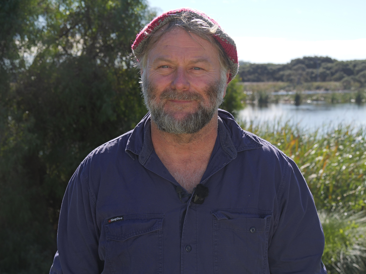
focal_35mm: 68
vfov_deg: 21.6
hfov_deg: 28.6
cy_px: 137
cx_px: 183
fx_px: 719
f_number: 5.6
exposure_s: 1/250
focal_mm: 34
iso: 100
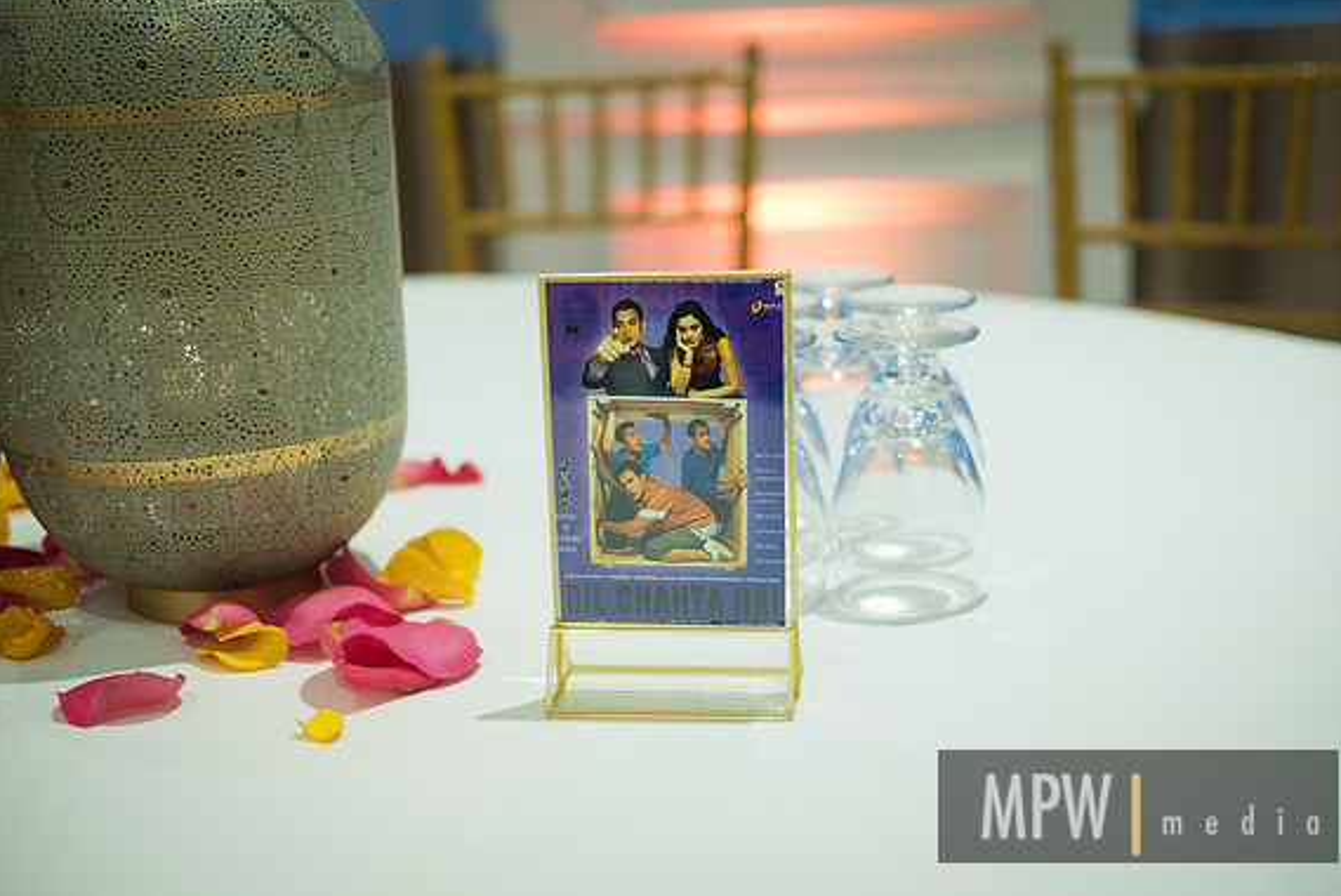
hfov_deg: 36.9
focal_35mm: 54
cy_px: 442
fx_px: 2012
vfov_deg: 25.1
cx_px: 676
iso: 250
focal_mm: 35
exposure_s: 1/125
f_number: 2
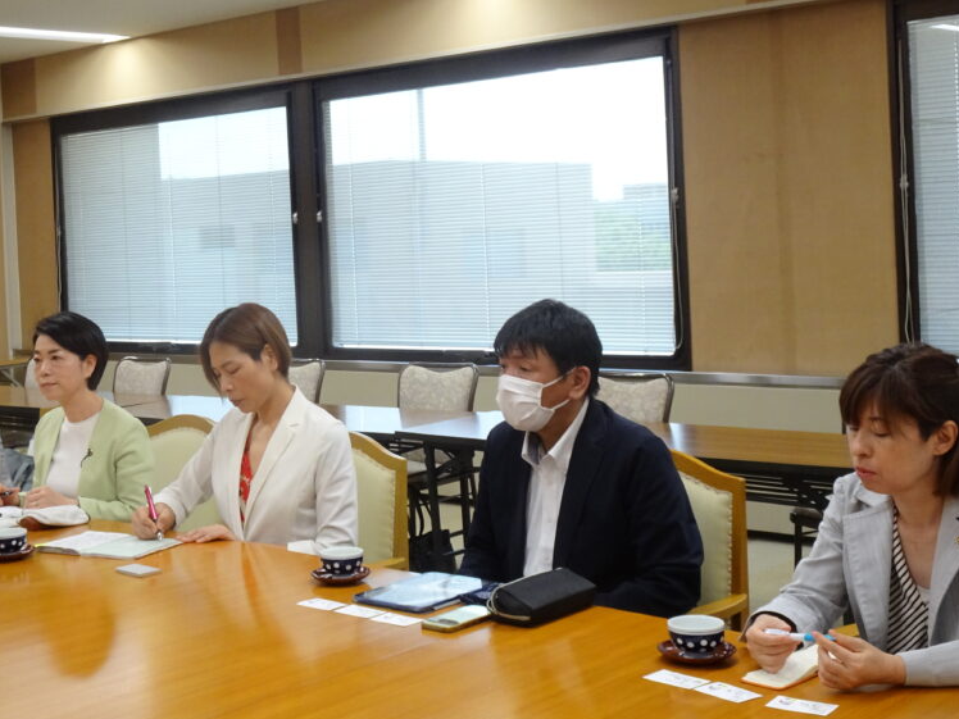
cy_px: 267
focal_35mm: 52
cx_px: 327
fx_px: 1441
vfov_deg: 27.9
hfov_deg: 36.5
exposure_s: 1/40
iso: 200
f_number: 4
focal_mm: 6.56
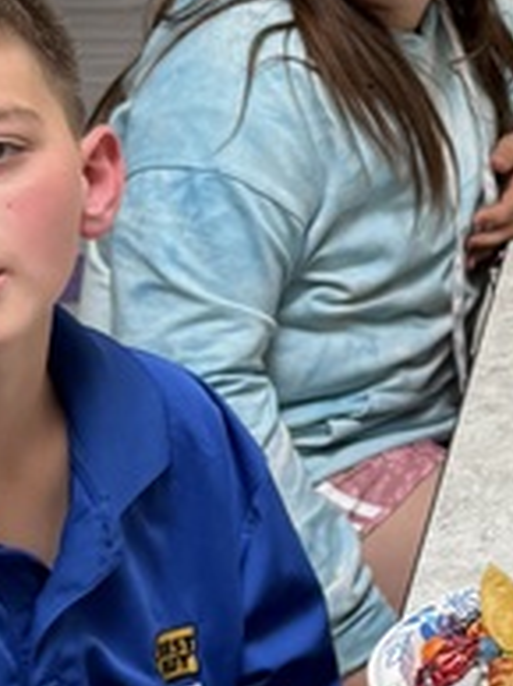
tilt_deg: -22.6
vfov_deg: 15.5
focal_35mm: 127
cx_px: 913
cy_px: 325
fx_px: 2515
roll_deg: -0.4
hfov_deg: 10.9
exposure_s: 1/150
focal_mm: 6.76
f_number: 1.78
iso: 64
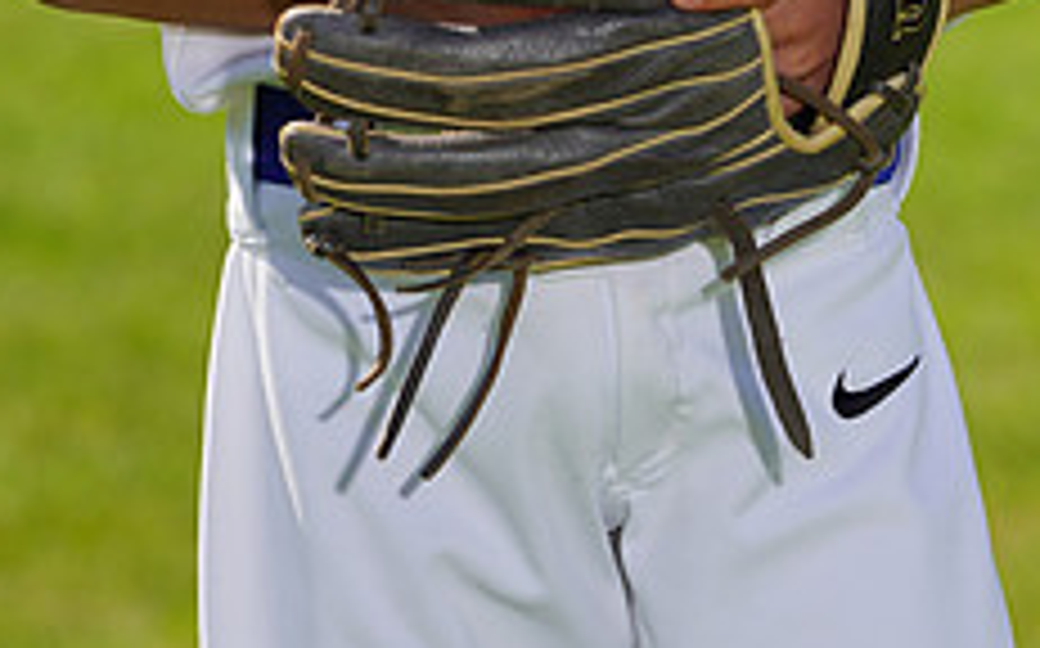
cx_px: 520
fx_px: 18155
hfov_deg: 3.3
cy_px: -590
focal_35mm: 641
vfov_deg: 2.0
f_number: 9
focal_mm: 250
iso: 100
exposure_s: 1/250
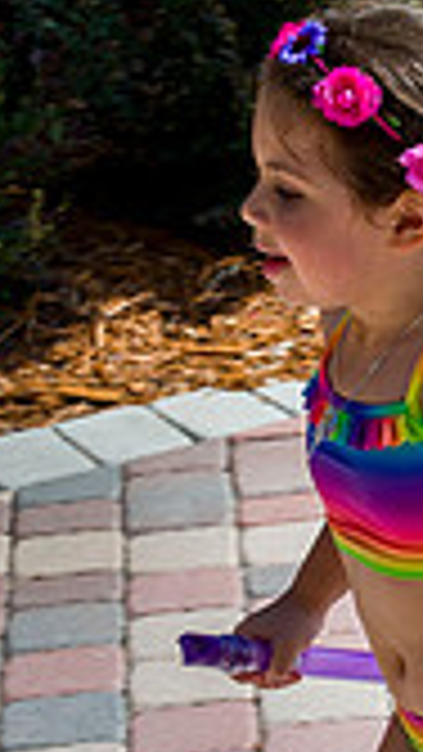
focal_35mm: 163
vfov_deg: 13.2
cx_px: 345
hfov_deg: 7.4
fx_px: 3249
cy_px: 392
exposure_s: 1/400
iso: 250
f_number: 10
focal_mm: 32
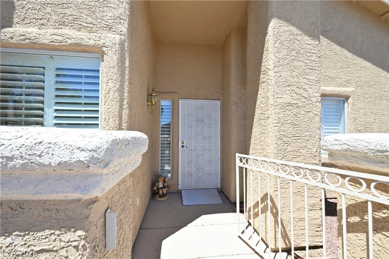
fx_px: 151
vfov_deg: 81.2
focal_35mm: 14
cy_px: 130
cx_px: 194
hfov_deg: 104.2
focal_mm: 14
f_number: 22
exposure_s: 1/30
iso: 200
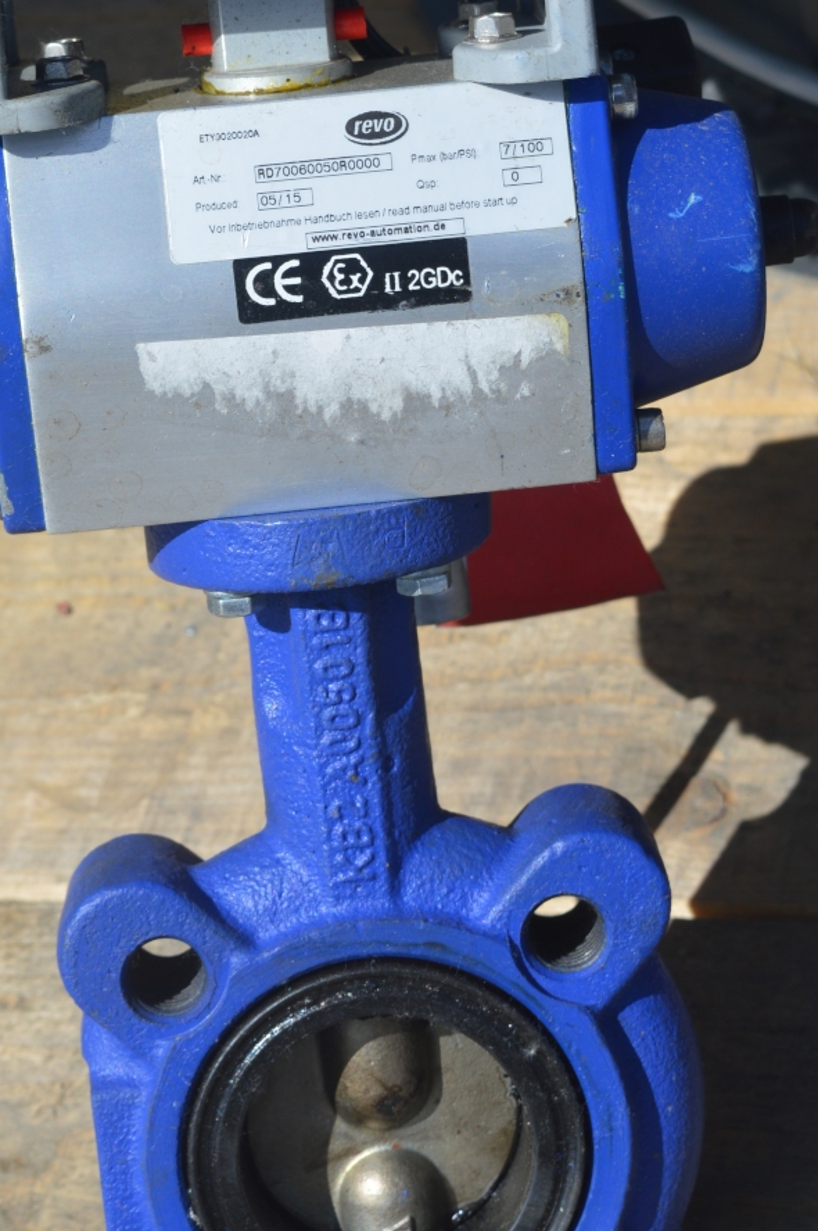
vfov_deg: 16.8
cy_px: 510
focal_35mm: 122
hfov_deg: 11.2
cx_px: 316
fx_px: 4168
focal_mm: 48
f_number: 9
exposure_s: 1/320
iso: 100
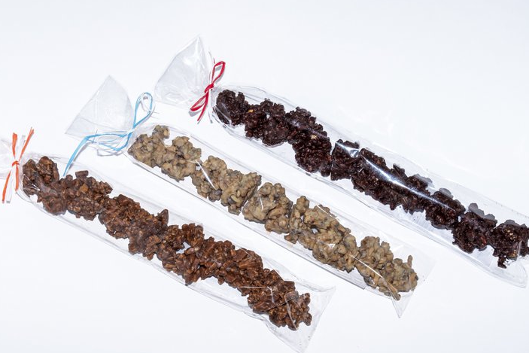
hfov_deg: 22.4
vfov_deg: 15.0
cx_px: 248
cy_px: 196
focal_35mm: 91
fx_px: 1337
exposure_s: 1/125
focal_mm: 53
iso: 100
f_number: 8
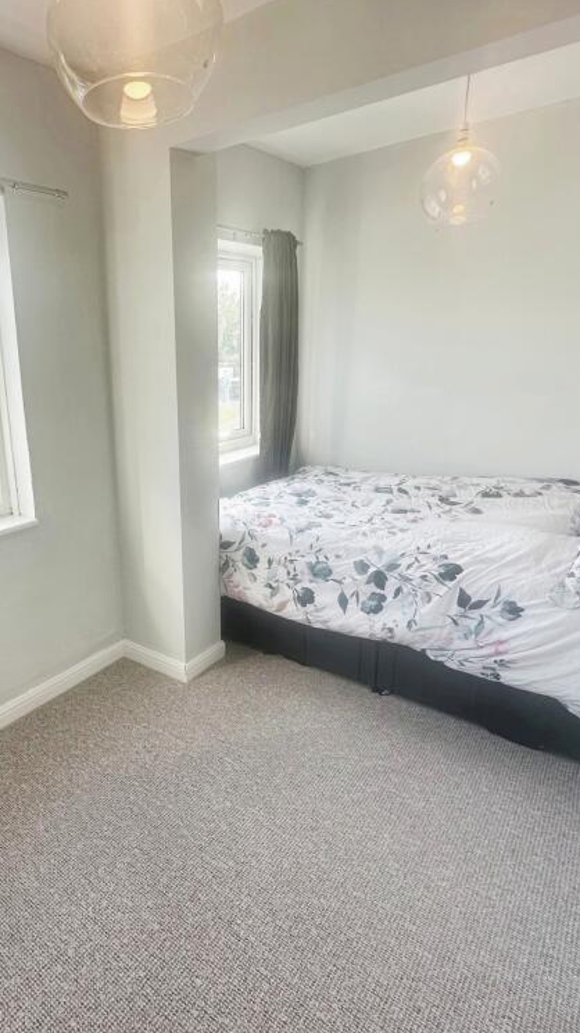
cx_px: 155
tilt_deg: -14.7
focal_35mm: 21
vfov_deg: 83.9
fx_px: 575
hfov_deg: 51.6
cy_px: 507
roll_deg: +2.6
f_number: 2.2
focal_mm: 2.22
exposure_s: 1/99
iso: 64
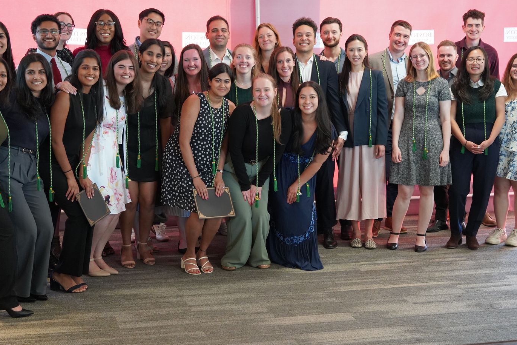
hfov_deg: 35.6
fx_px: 804
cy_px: 161
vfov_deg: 24.2
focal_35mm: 56
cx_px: 252
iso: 6400
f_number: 4.5
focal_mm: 50
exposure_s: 1/160
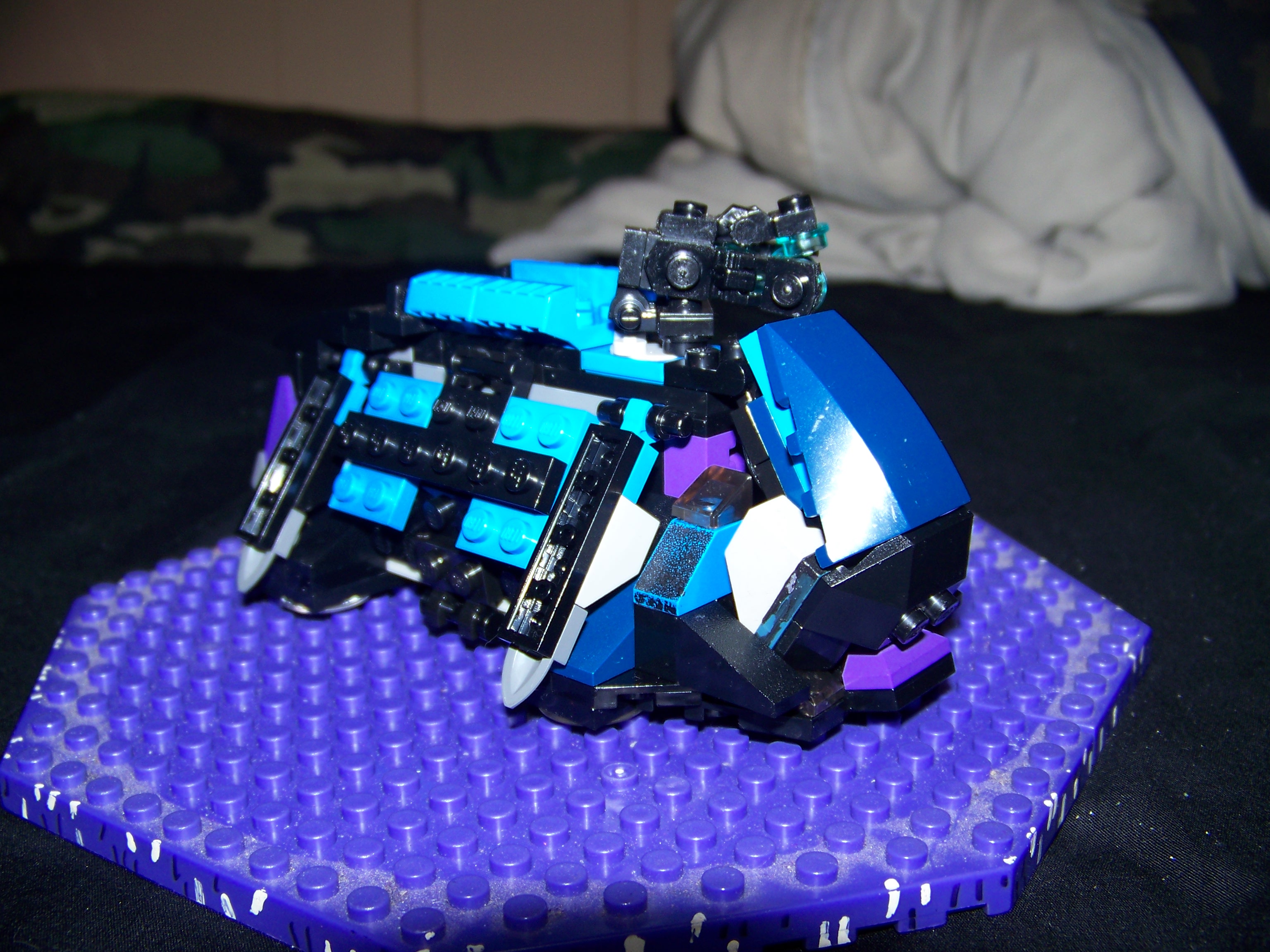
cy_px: 476
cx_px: 635
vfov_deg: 39.7
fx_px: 1321
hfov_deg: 51.4
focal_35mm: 36
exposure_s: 1/30
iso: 64
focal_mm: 5.85
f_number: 2.8
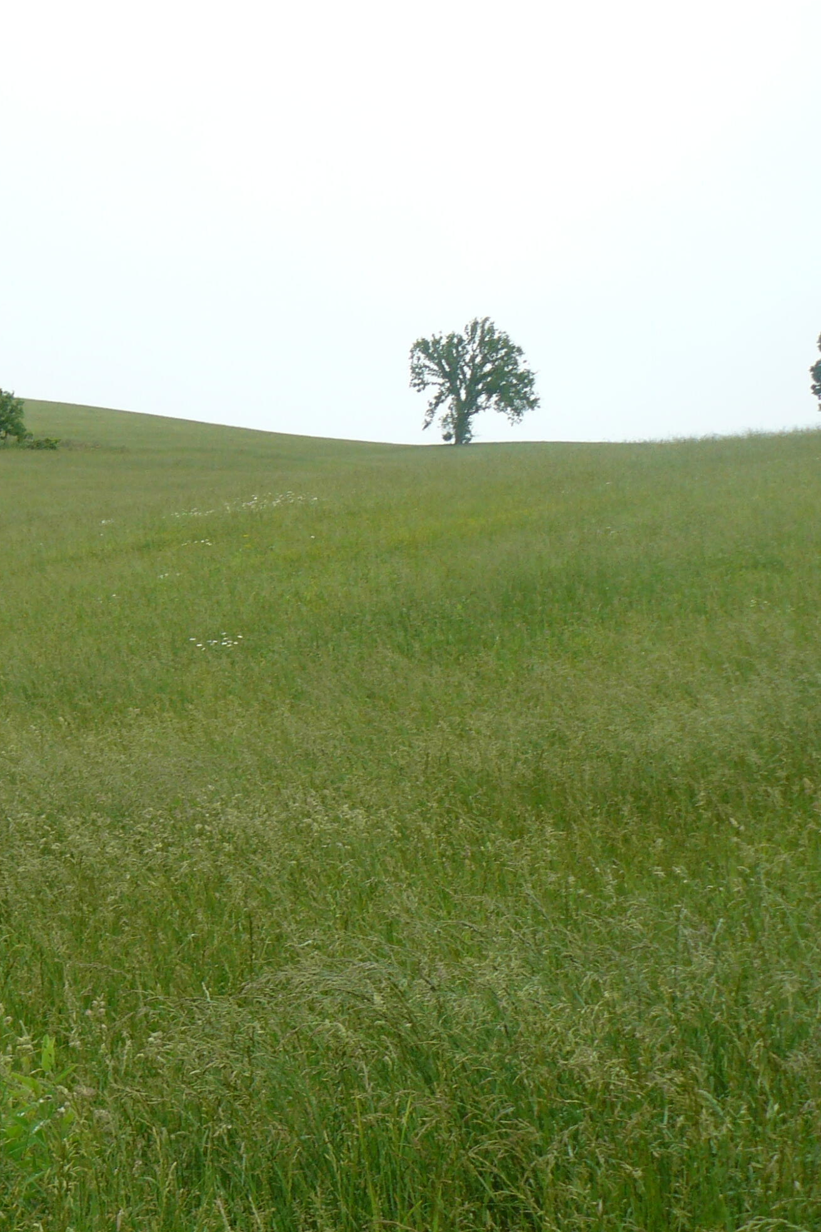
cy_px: 679
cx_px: -51
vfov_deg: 35.0
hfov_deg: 22.6
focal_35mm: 57
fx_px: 1950
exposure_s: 1/125
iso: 100
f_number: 4
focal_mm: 6
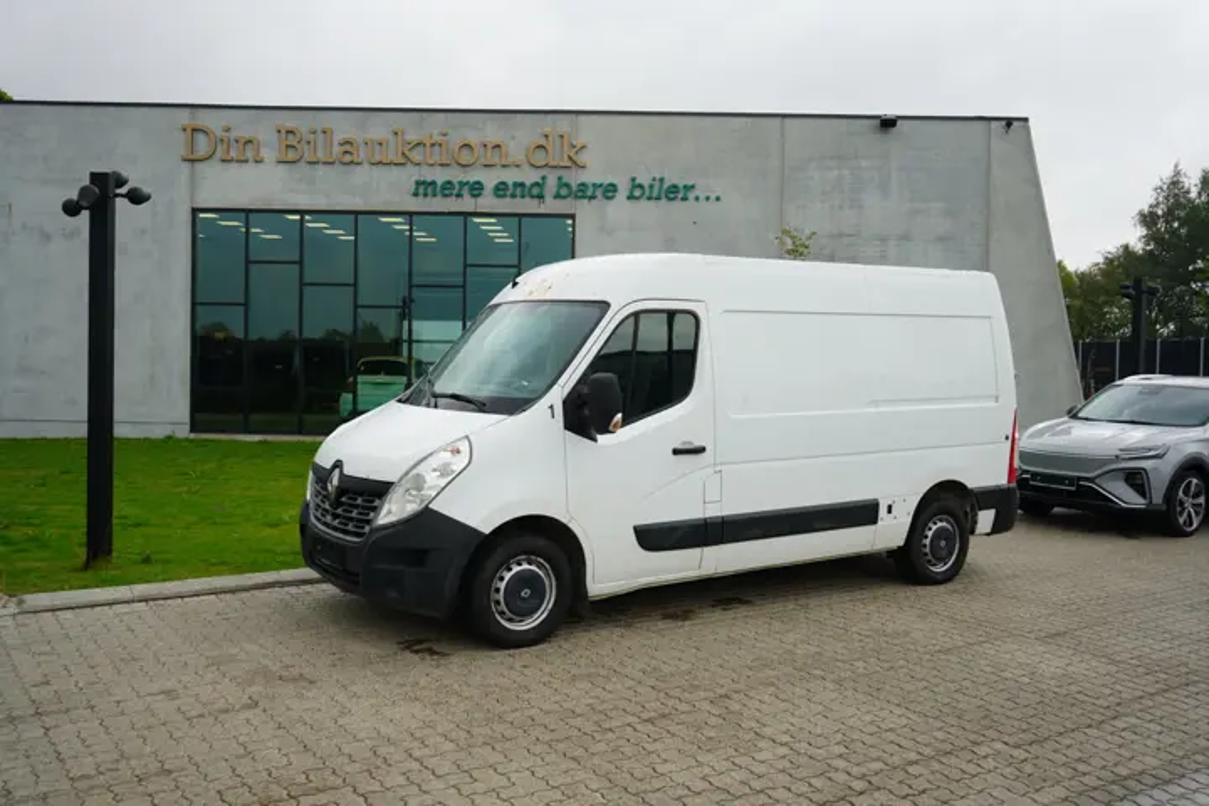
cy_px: 403
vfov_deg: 42.3
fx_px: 1041
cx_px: 604
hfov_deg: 60.3
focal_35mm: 31
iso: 100
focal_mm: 31
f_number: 5.6
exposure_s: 1/80
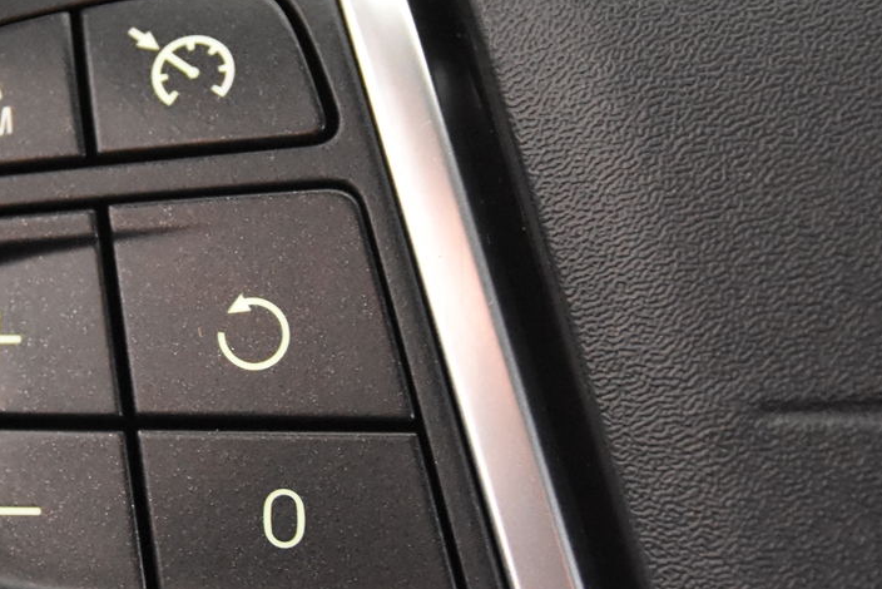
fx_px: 3407
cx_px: 118
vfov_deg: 9.9
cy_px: 286
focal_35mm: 139
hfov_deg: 14.6
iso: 5600
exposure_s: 1/50
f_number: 3.3
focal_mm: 34
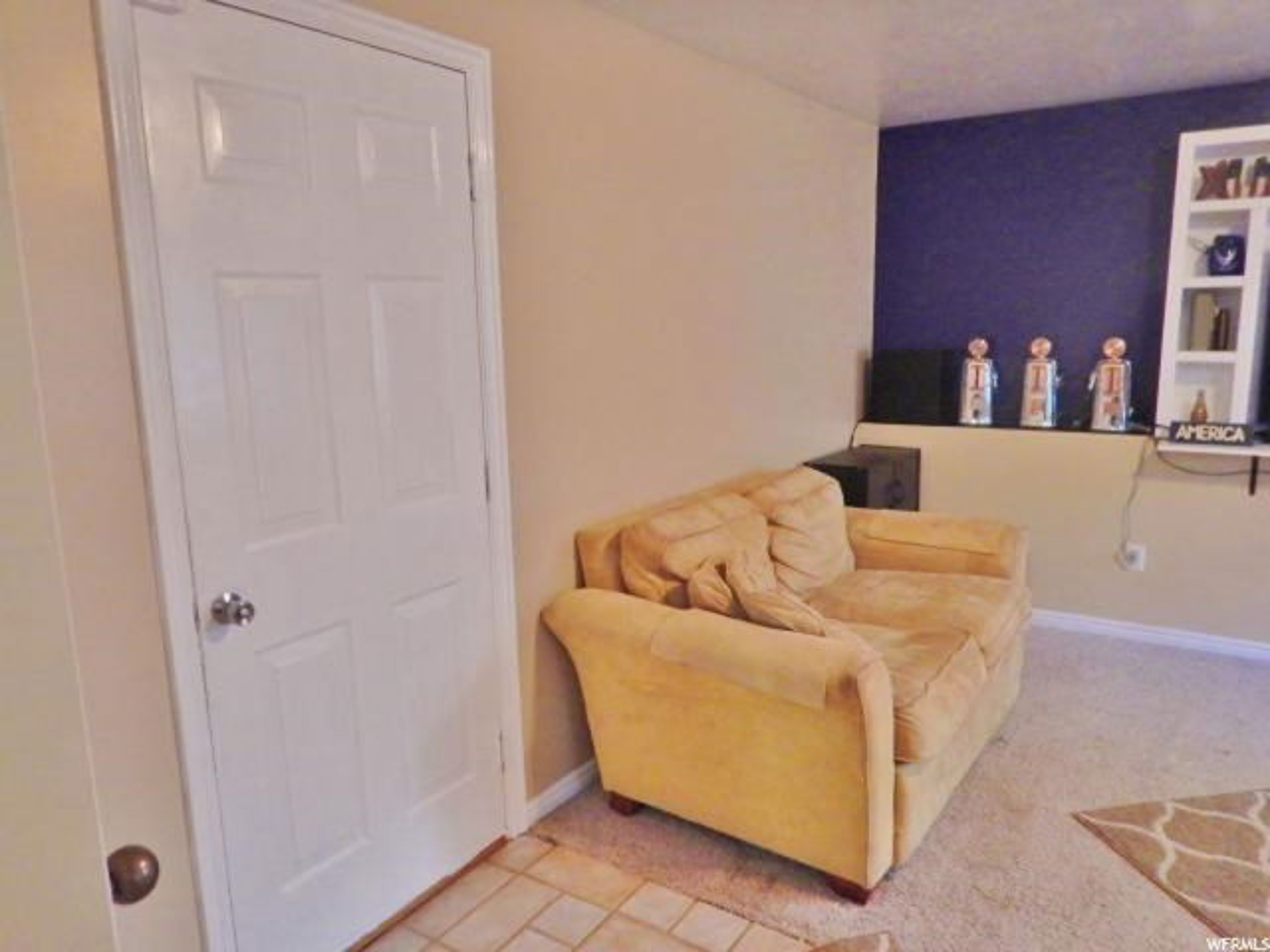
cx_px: 635
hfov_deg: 71.6
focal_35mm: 24
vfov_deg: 56.8
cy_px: 476
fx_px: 881
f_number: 2.8
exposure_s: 1/30
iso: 400
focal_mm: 4.3
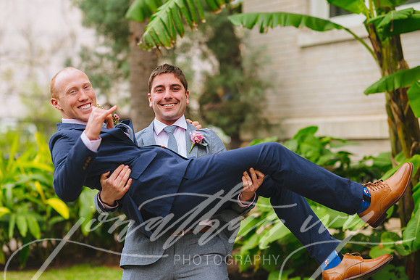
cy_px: 131
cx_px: 196
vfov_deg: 15.1
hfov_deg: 22.5
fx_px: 1056
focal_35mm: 91
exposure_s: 1/2000
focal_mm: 85
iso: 200
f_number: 2.2
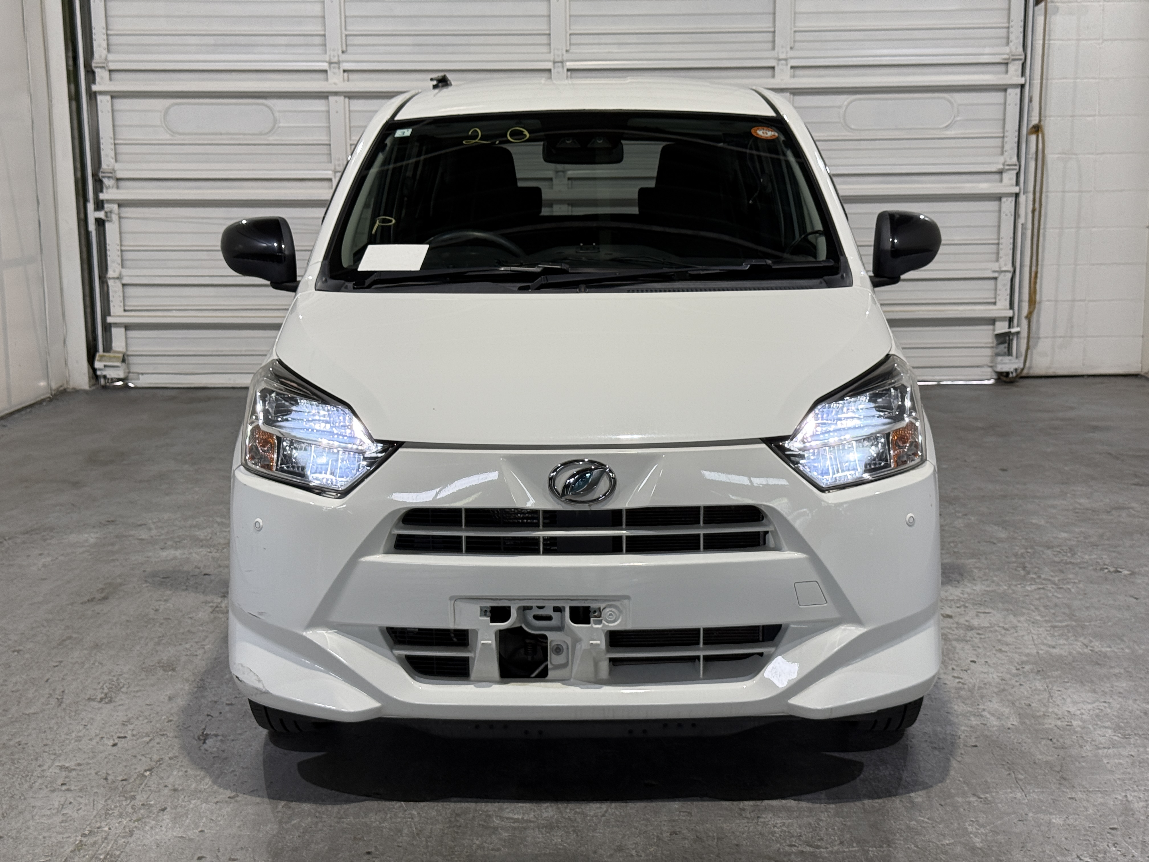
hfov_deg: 39.7
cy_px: 431
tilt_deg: -9.9
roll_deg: +0.3
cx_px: 574
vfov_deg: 30.3
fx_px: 1593
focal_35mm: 48
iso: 50
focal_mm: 6.76
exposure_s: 1/60
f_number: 1.78
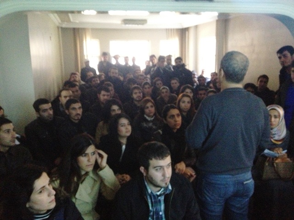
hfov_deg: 52.6
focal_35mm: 35
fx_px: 297
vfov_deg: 40.7
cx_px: 147
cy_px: 110
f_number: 2.4
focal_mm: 4.28
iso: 800
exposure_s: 1/15
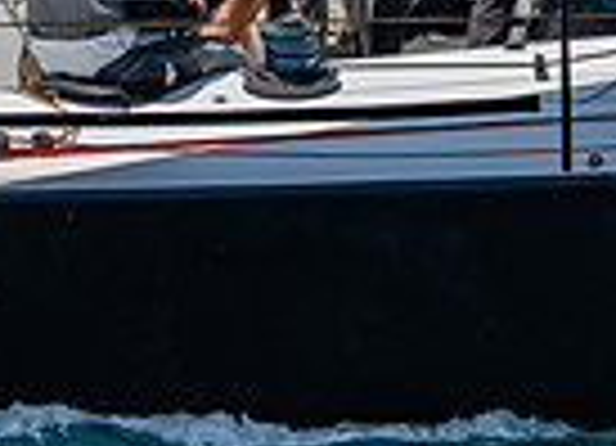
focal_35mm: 1357
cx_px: -127
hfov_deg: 1.5
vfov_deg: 1.1
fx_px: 23835
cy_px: -476
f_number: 5.6
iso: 320
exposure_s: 1/1600
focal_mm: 240
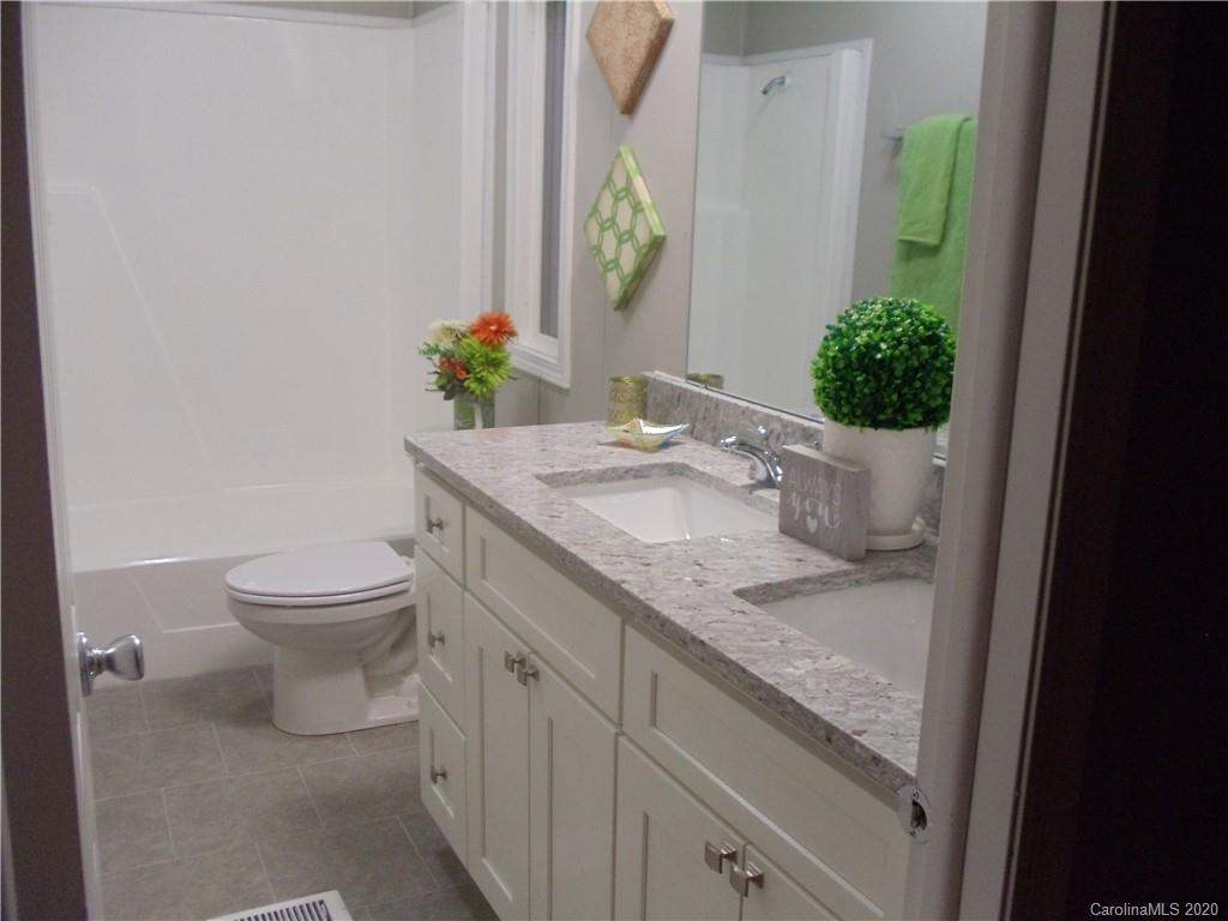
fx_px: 1561
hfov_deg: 42.9
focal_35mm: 44
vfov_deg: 32.9
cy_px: 460
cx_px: 614
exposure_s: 1/30
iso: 400
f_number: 3.5
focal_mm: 6
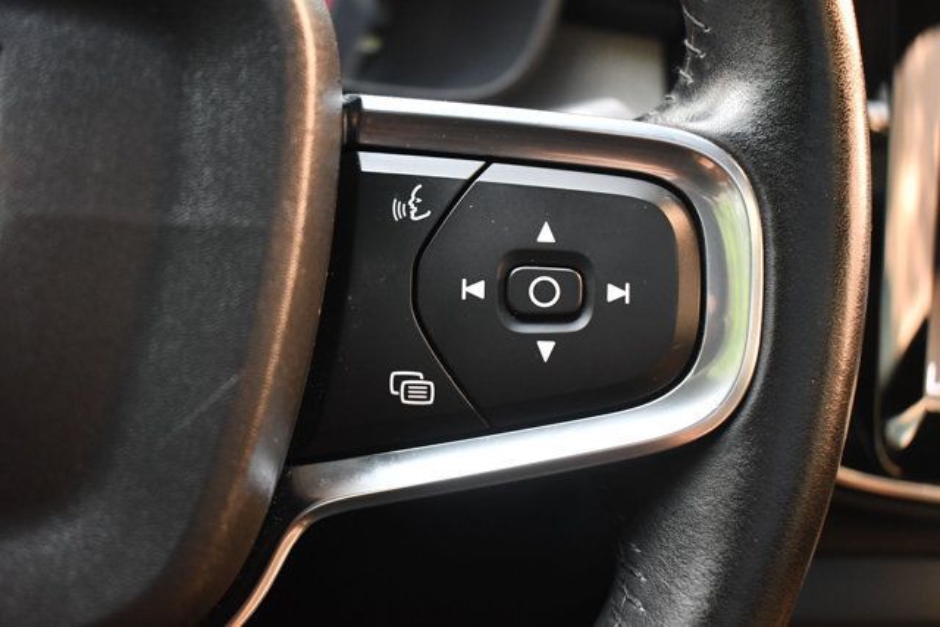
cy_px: 314
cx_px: 470
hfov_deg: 46.4
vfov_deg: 31.9
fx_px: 1097
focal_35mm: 42
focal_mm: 28
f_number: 4.2
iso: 2200
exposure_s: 1/125
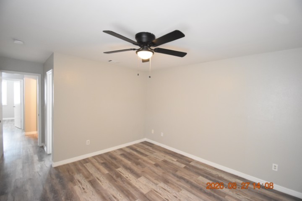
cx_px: 151
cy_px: 100
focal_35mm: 15
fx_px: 126
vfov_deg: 77.3
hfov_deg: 100.4
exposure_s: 1/60
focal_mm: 10
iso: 2500
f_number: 3.5
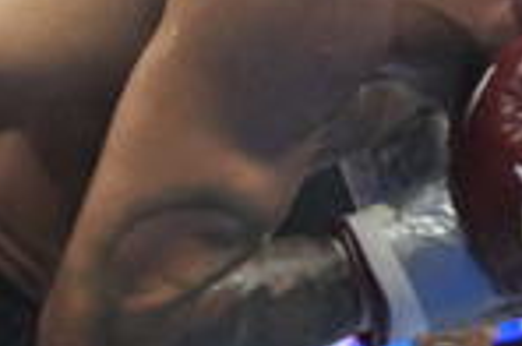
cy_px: 185
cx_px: 557
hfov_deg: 17.9
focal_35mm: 111
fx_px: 1606
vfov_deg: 12.3
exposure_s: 1/2000
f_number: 2.8
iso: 6400
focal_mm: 32
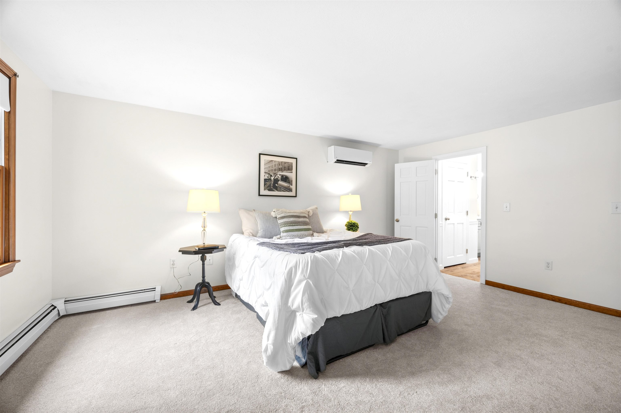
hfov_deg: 102.3
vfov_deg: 79.1
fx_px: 250
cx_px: 310
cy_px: 206
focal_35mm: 14
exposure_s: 1.3
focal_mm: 14.5
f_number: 7.1
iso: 250
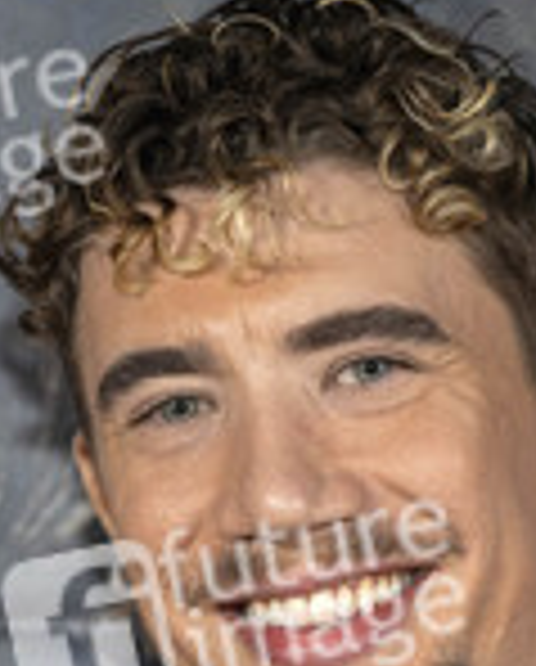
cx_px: 365
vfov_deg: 8.0
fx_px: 4705
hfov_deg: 6.5
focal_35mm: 238
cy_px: 832
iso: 800
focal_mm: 94
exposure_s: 1/200
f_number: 5.6
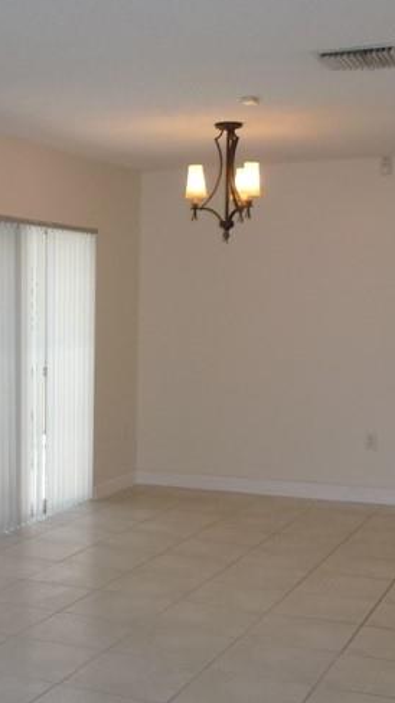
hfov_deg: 21.2
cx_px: 17
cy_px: 452
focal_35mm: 55
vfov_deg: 37.5
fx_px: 1024
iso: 160
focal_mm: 4.3
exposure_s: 1/60
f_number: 3.3
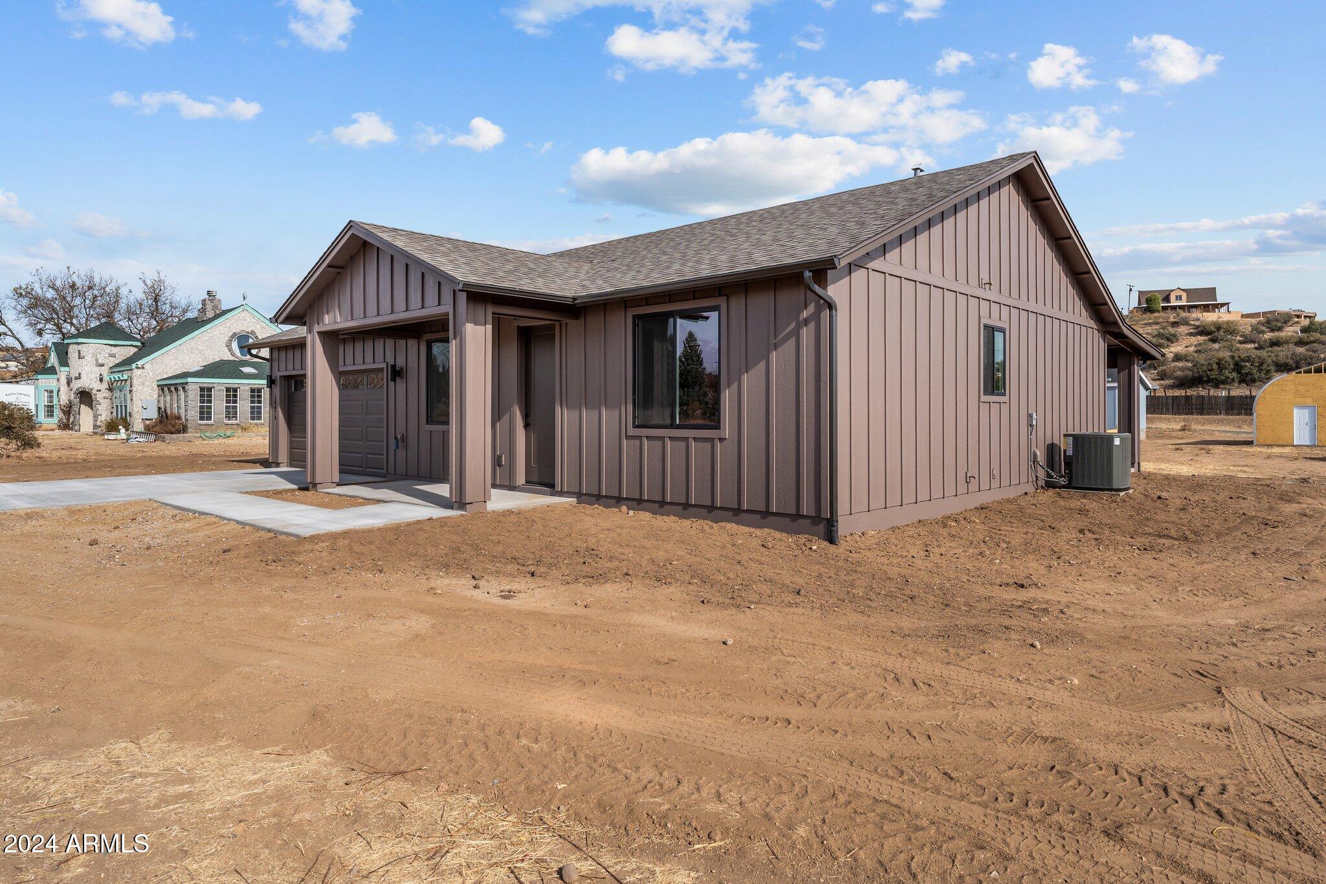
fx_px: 781
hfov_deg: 80.7
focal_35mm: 21
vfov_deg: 59.0
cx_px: 663
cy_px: 442
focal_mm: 21.2
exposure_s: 1/2000
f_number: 6.3
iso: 400
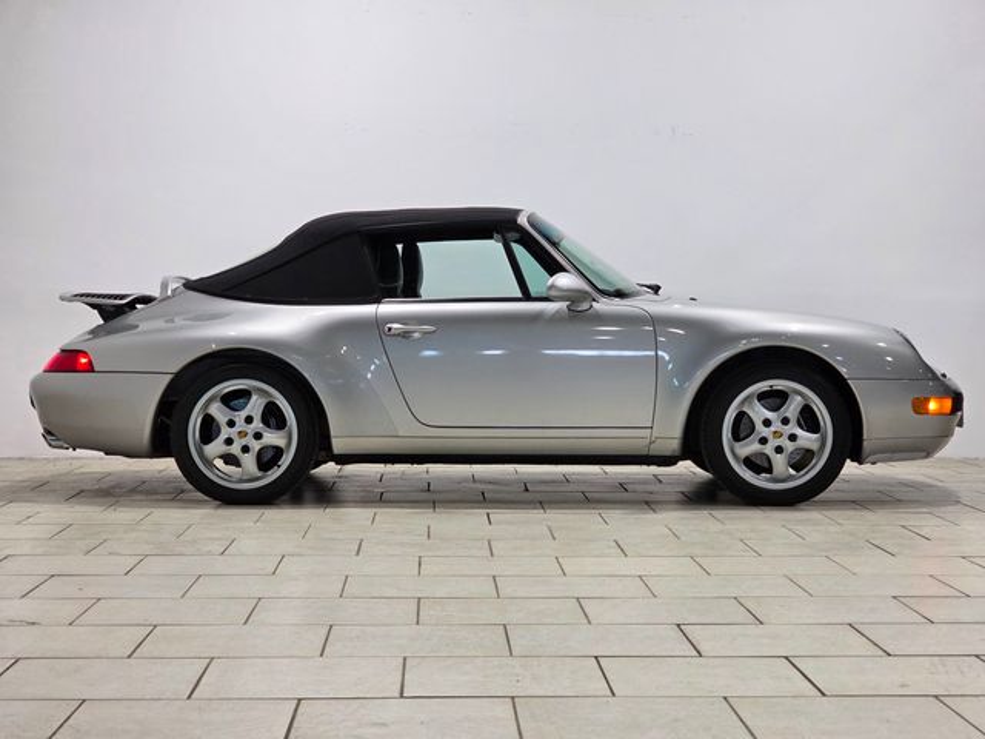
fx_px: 1963
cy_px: 370
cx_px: 492
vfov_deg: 21.3
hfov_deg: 28.2
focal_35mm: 69
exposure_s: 1/120
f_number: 2.4
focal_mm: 7.9
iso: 125
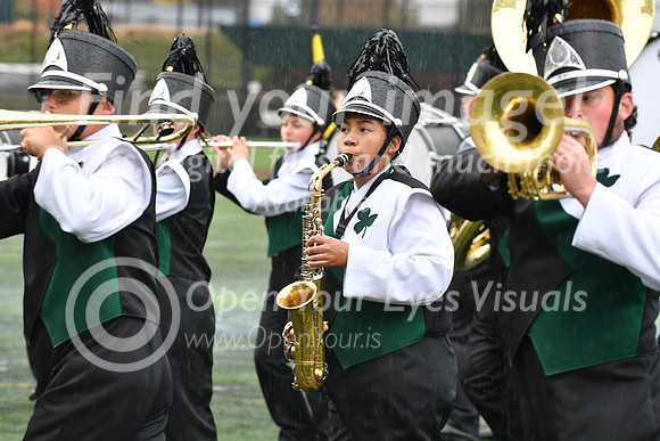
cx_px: 330
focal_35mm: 210
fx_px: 3851
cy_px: 220
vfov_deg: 6.5
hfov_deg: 9.8
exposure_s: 1/250
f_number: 5
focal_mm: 140
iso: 640
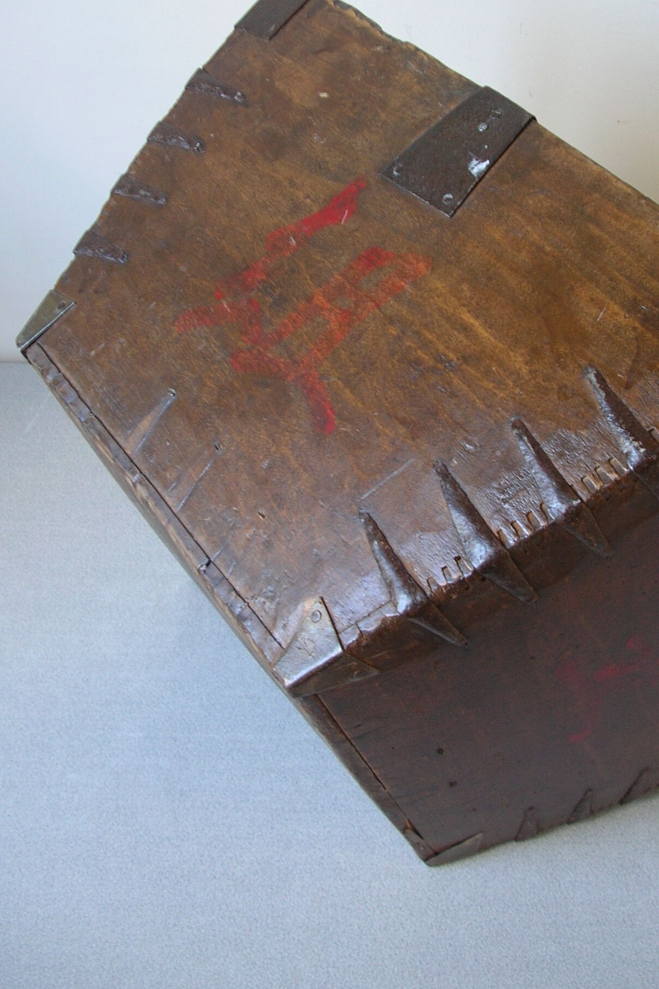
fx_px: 1263
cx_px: 419
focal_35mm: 46
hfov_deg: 29.1
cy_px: 365
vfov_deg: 42.4
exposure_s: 1/6.2
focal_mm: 5.8
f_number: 2.8
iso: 50
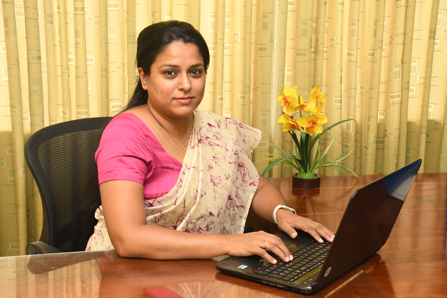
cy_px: 149
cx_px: 224
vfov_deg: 20.3
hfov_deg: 30.1
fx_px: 832
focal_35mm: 67
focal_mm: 45
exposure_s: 1/160
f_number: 8
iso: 2500
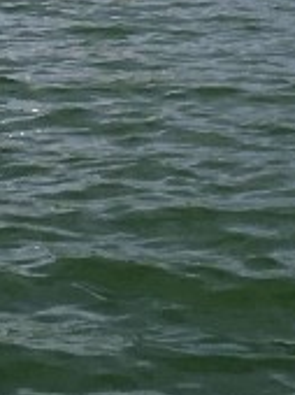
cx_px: 274
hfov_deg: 7.2
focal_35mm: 205
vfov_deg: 9.2
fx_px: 2335
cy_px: -328
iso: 25
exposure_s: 1/610
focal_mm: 4.15
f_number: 2.2
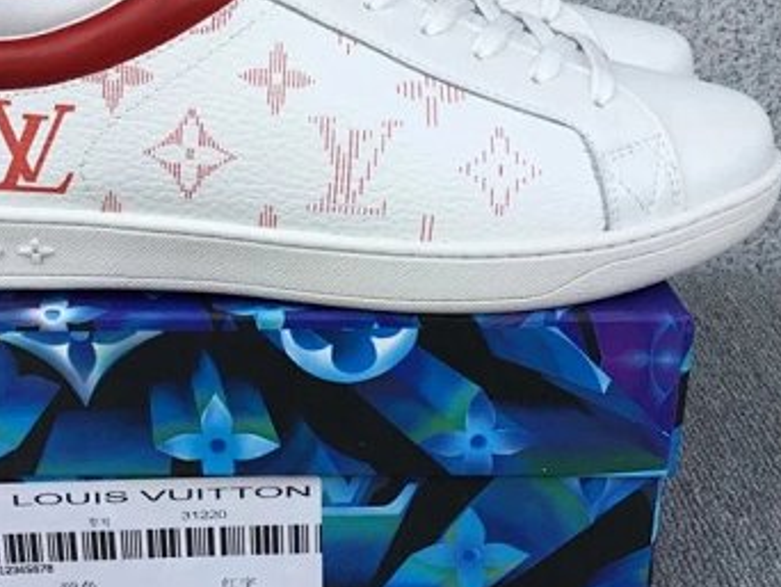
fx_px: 1310
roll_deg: +0.3
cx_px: 285
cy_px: 240
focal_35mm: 58
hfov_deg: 33.0
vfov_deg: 25.2
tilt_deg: -20.0
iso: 25
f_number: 2.4
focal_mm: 3.3
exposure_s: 1/791
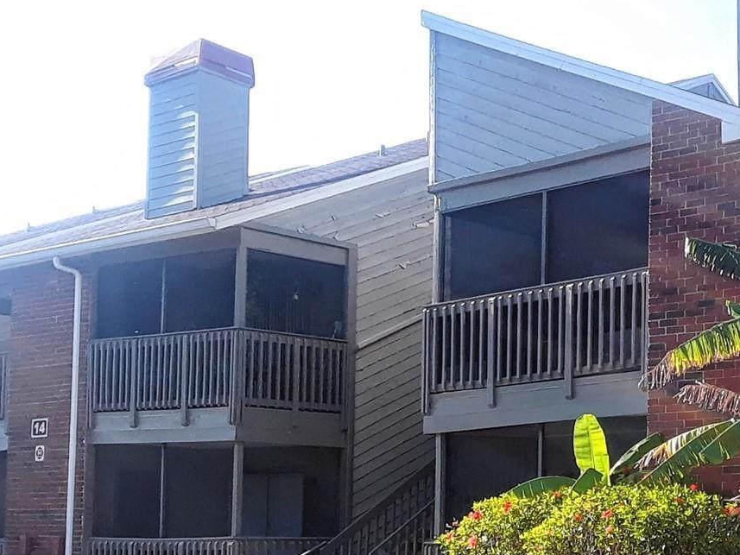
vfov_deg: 25.4
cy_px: 489
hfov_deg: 32.8
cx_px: 652
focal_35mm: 56
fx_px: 1197
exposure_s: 1/528
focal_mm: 2.47
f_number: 1.9
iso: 40
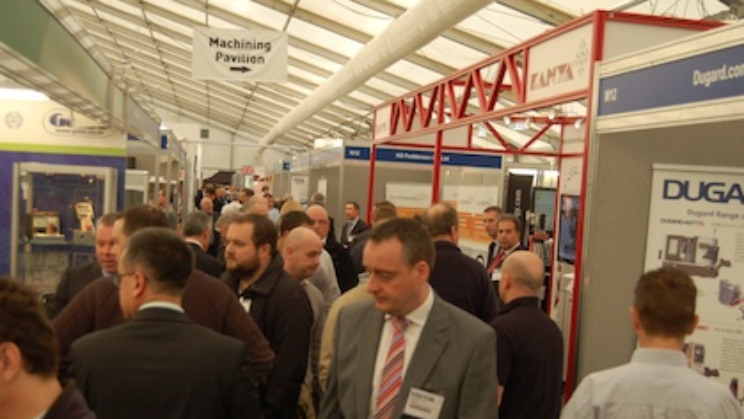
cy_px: 225
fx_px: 1006
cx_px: 370
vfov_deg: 23.5
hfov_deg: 40.6
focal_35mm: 51
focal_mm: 32
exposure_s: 1/80
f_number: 4.5
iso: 400
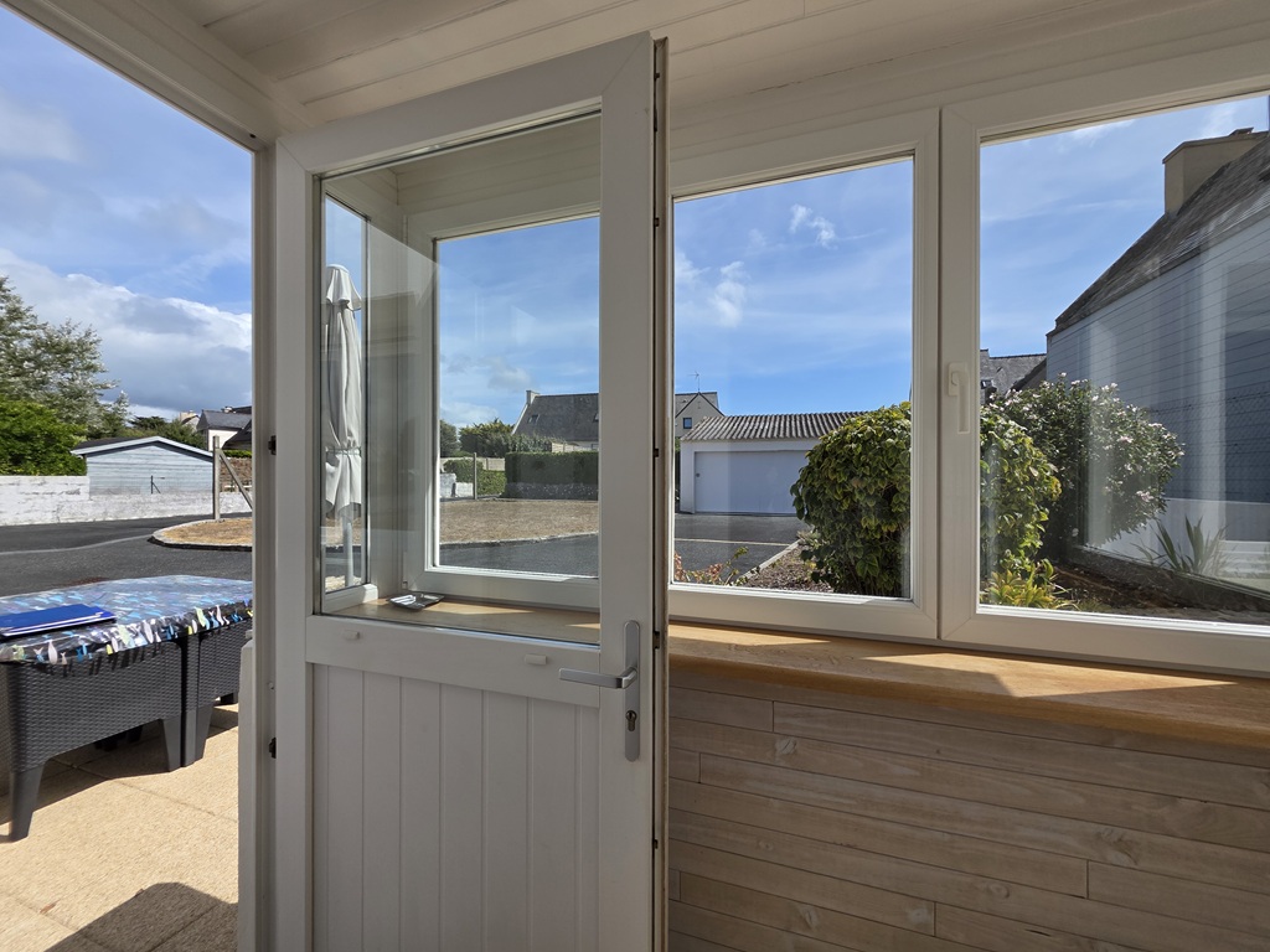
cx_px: 635
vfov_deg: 89.9
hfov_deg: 106.2
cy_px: 476
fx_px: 477
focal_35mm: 13
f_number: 1.9
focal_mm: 2.2
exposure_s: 1/2240
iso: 40
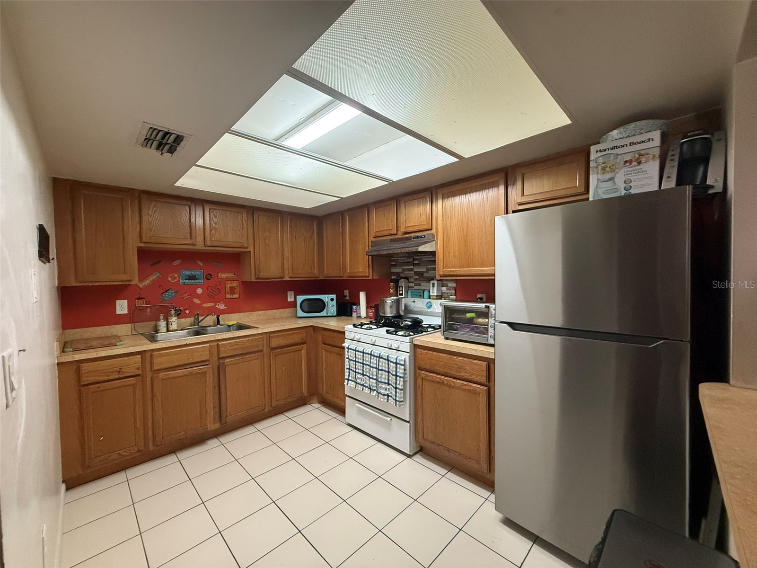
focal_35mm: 14
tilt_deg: -0.4
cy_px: 284
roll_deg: +1.3
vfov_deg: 85.7
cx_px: 378
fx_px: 306
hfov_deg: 102.1
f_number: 2.2
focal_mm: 2.22
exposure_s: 1/120
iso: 500
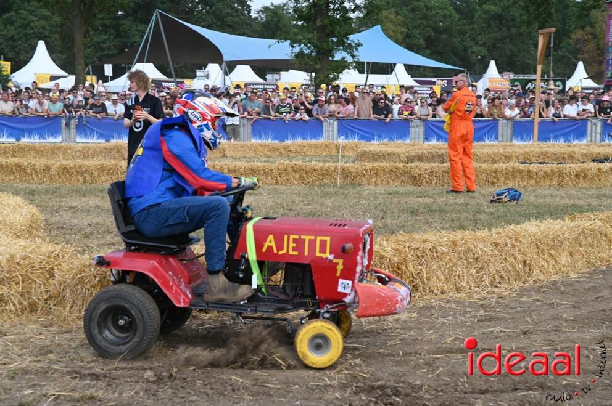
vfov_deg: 19.4
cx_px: 306
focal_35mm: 70
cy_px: 203
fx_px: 1189
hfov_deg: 28.9
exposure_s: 1/500
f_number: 5.6
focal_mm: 70
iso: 200
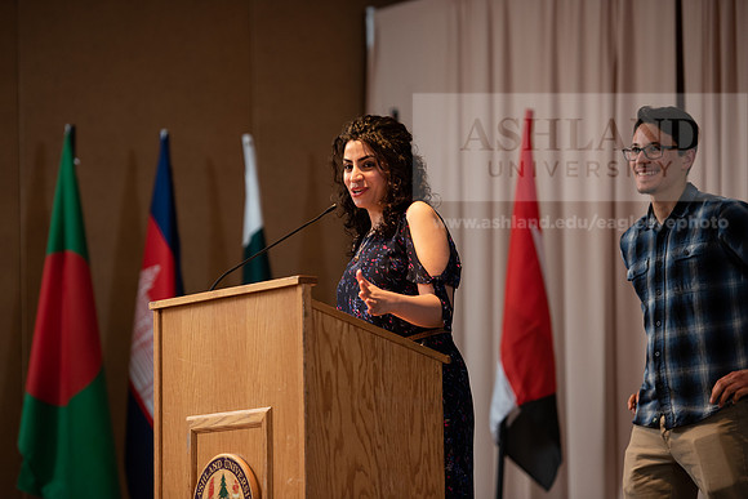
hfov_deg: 14.7
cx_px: 374
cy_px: 250
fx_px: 2909
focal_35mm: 140
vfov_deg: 9.8
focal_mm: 140
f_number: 3.2
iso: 1250
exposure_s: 1/200
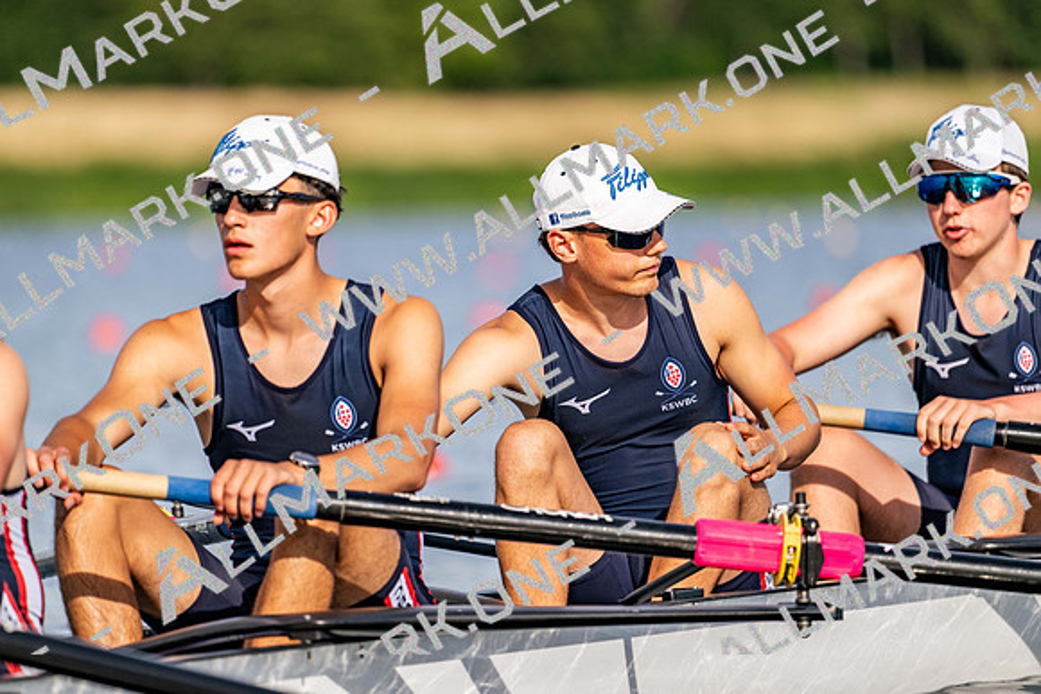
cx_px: 520
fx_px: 11569
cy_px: 347
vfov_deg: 3.4
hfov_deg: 5.2
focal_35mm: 400
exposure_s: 1/2500
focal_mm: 400
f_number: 4.5
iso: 280
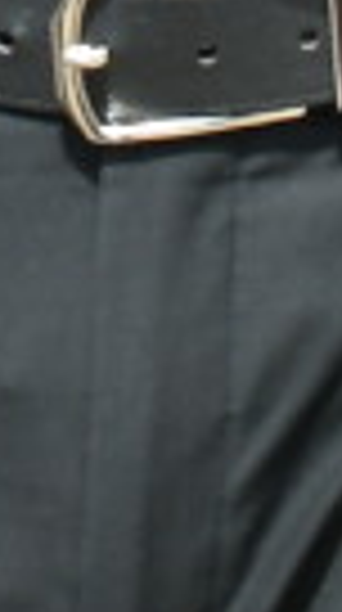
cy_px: -1287
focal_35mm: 337
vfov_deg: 5.9
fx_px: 5460
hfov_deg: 3.6
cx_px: 342
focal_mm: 18
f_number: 5
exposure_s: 1/320
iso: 125
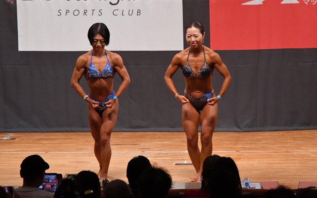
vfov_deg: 5.0
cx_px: 159
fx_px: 2255
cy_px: 97
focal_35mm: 261
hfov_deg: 8.0
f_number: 5.6
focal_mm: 170
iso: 8000
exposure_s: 1/400
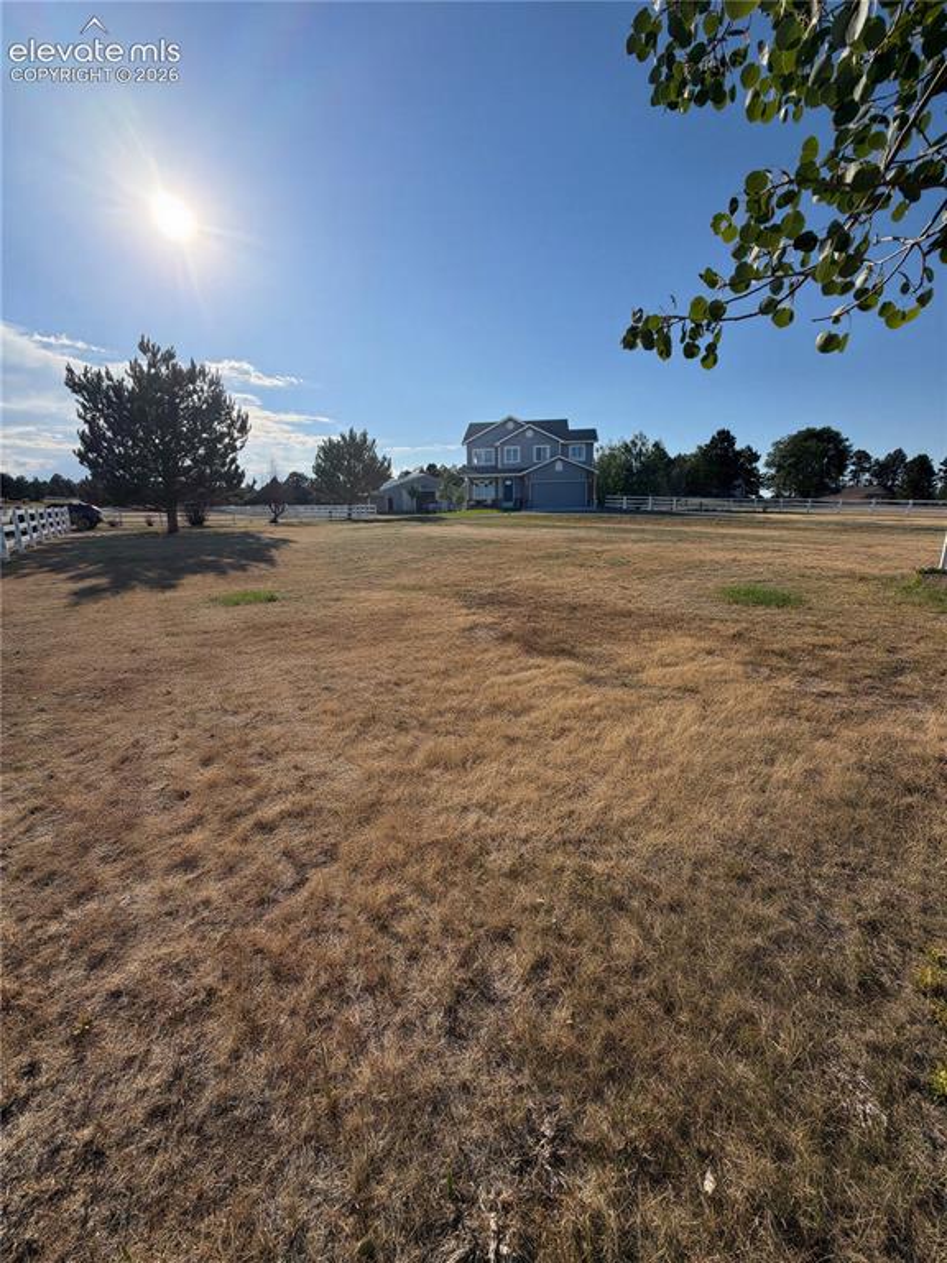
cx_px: 474
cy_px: 632
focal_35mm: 14
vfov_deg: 102.1
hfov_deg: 85.7
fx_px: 511
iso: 25
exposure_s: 1/1700
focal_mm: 2.22
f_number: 2.2
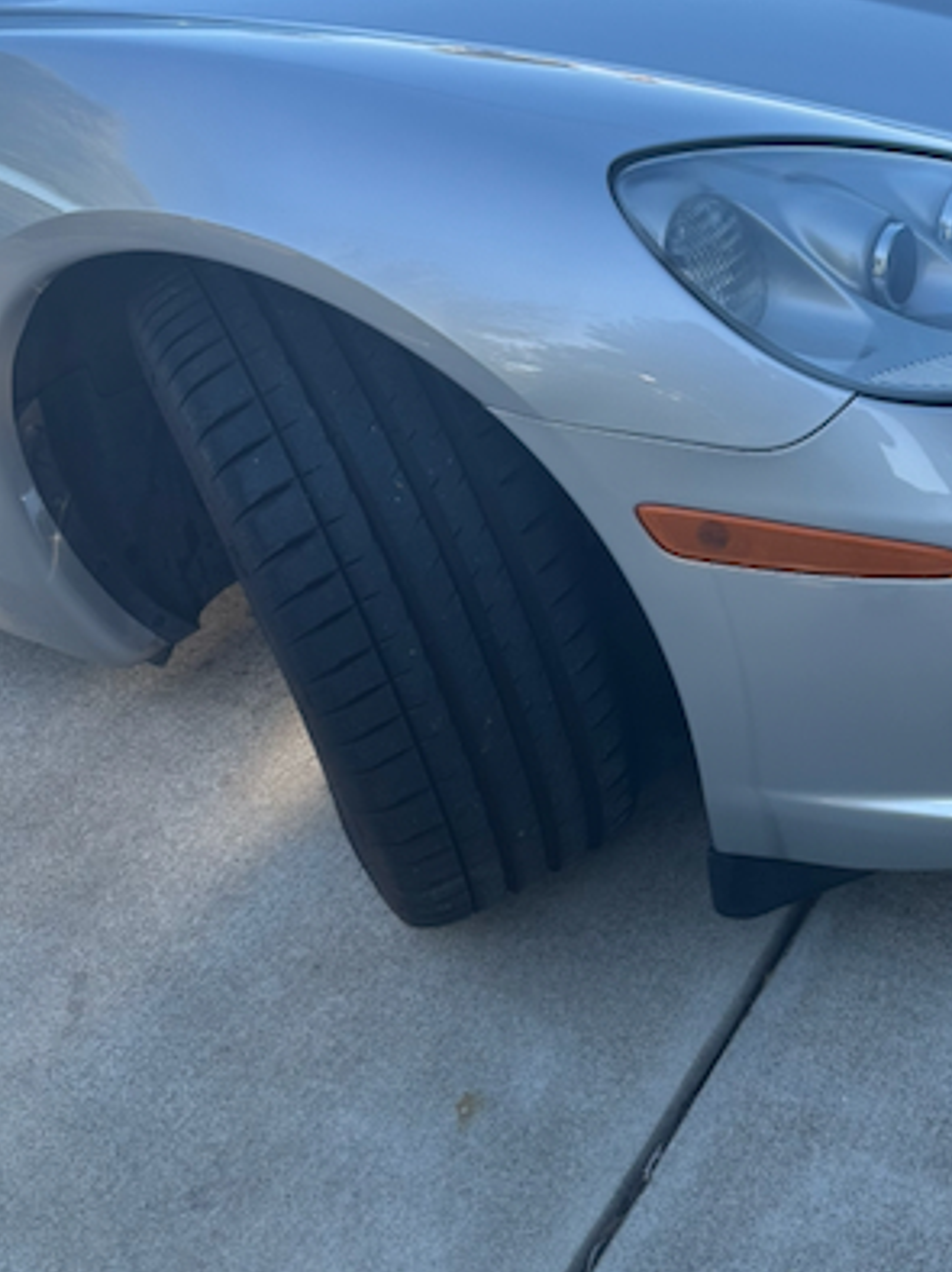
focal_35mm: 39
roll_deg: +3.5
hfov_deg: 35.6
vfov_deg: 47.8
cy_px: 571
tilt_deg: -34.6
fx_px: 1432
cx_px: 762
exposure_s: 1/767
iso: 80
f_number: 1.78
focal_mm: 6.86
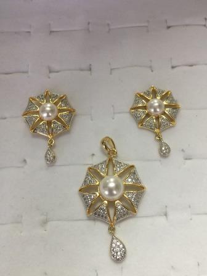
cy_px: 138
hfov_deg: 48.2
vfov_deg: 61.7
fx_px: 231
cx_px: 104
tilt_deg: -73.9
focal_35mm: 29
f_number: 2.2
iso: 40
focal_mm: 4.15
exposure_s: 1/15
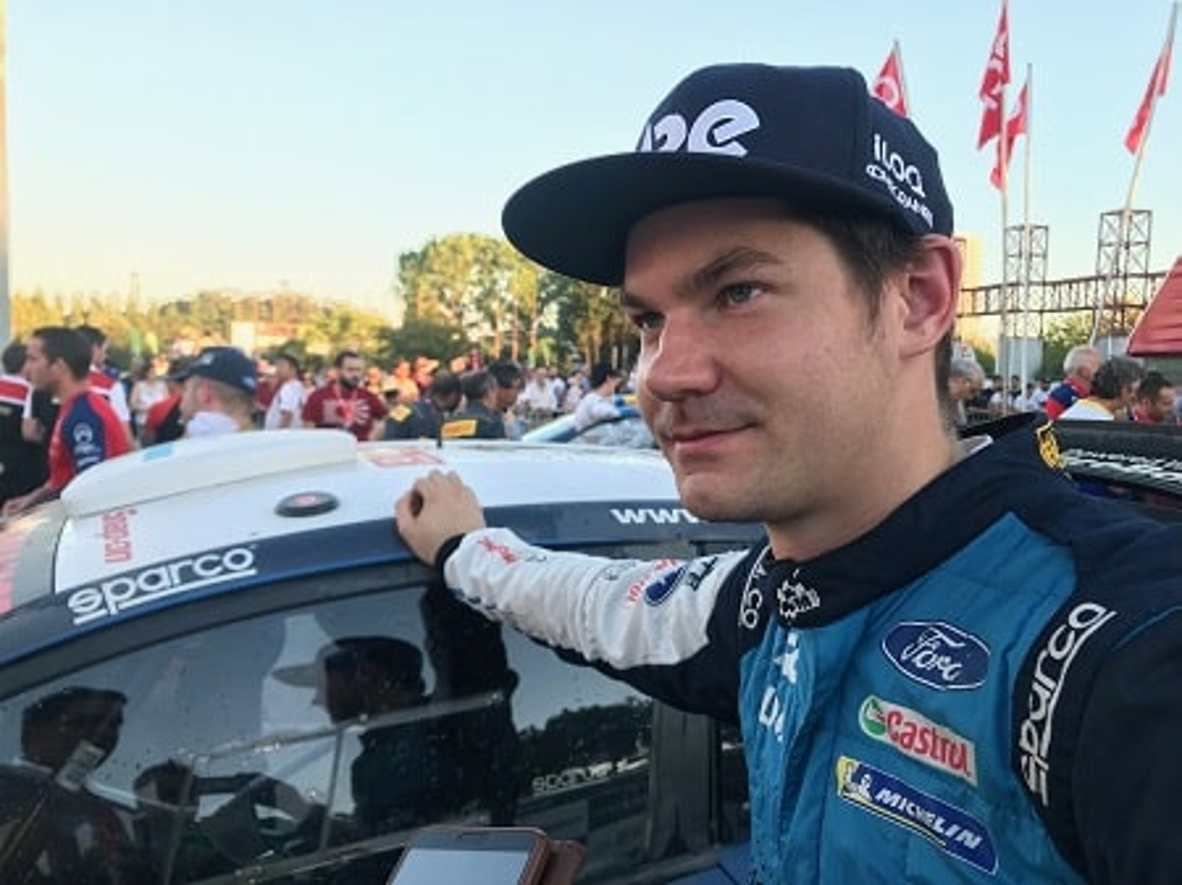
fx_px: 956
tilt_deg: -2.9
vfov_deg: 49.7
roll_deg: -1.4
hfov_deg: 63.5
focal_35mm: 28
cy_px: 442
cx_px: 591
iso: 20
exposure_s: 1/130
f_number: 1.8
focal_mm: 3.99
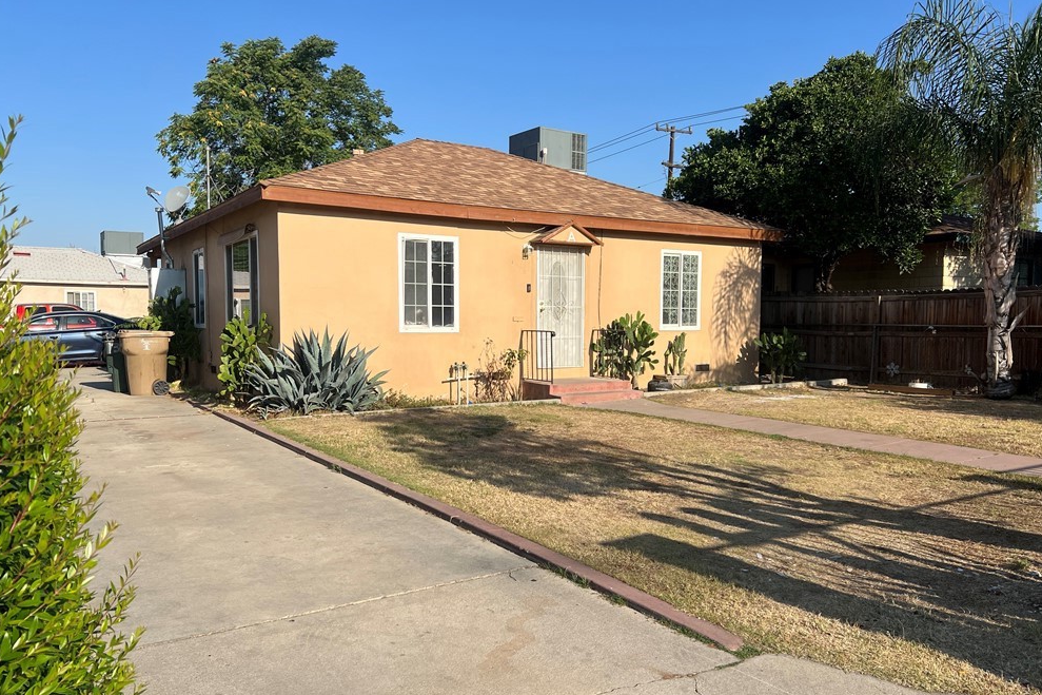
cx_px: 529
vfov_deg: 46.4
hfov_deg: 65.5
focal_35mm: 28
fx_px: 810
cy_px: 367
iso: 50
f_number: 1.5
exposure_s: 1/4831
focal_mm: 5.7
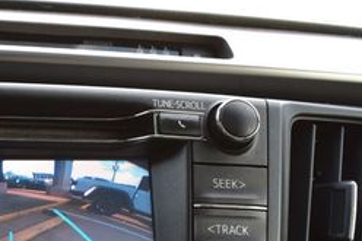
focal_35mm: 85
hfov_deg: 23.3
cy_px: 305
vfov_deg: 15.4
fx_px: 854
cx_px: 35
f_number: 7.1
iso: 400
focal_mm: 22
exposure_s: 1/40
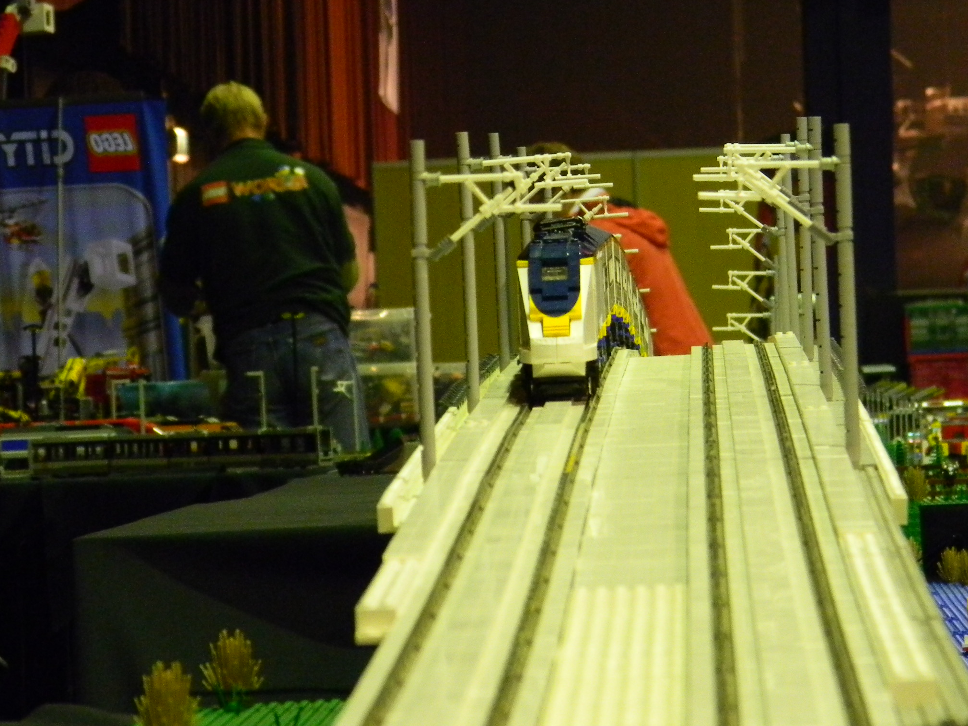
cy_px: 355
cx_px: 591
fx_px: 5313
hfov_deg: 10.4
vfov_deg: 7.8
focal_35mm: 190
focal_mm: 26.8
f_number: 5
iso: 583
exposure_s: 1/9.3
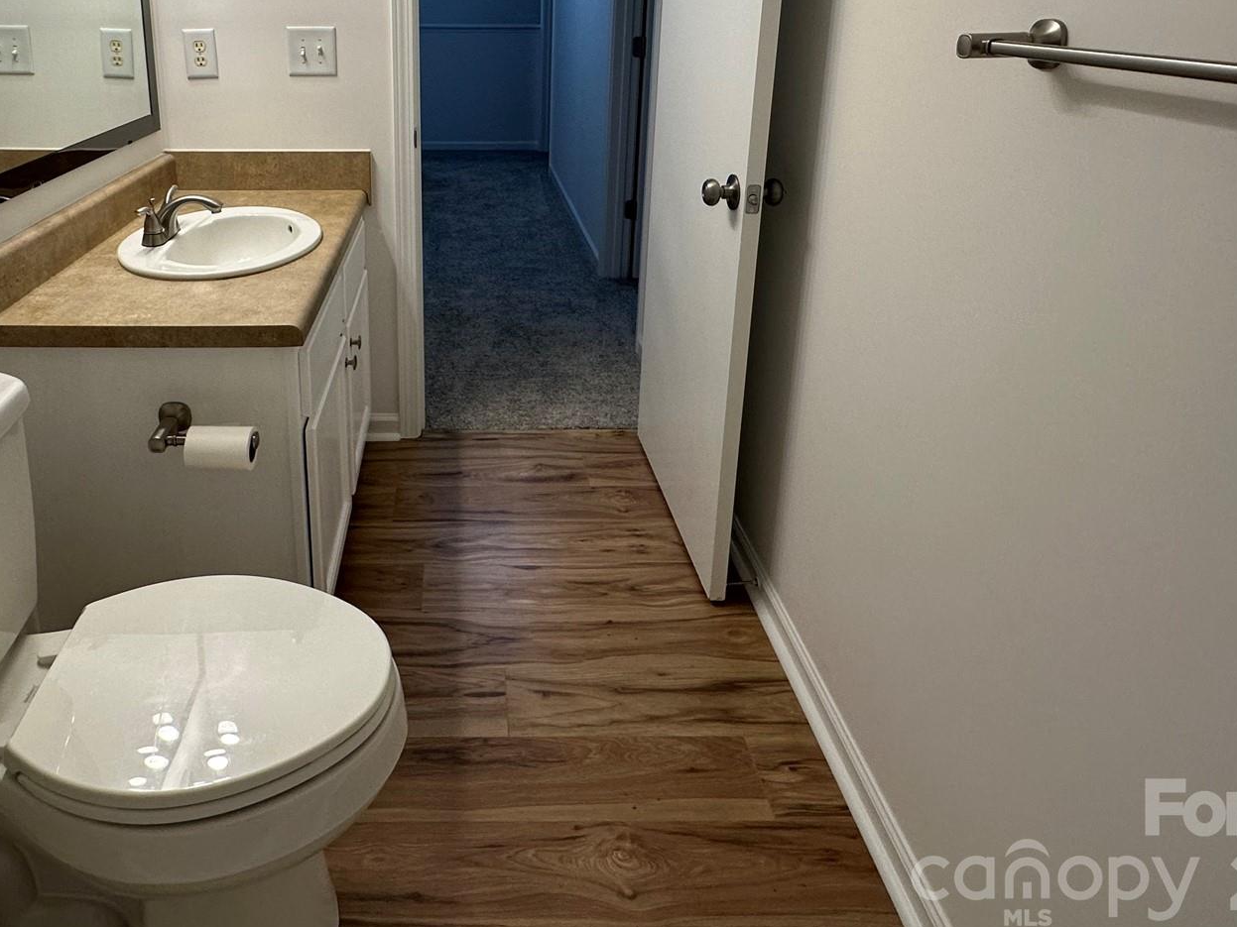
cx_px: 456
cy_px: 203
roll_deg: +0.0
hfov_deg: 72.6
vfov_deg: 55.3
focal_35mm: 23
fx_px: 822
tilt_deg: -15.7
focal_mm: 2.22
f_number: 2.2
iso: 160
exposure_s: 1/120
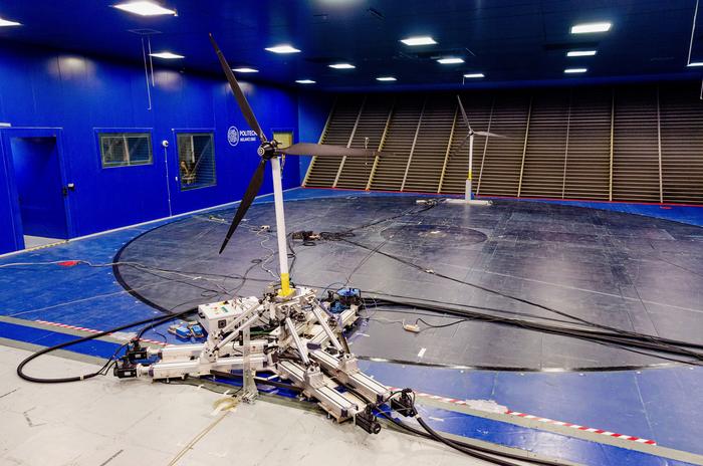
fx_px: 468
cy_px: 233
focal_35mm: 24
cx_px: 352
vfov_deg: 53.0
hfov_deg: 73.8
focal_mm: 16
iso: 1000
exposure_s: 1/50
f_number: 5.6
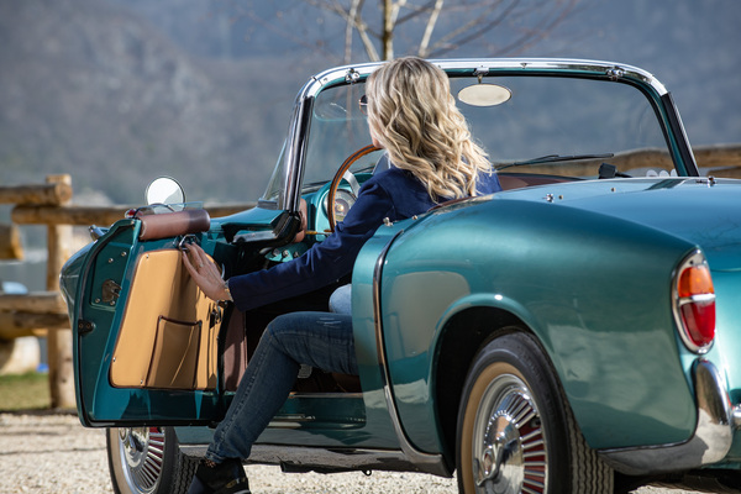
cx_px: 370
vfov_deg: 7.6
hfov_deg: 11.4
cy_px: 247
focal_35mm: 180
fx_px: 3705
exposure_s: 1/200
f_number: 5.6
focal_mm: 180
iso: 80
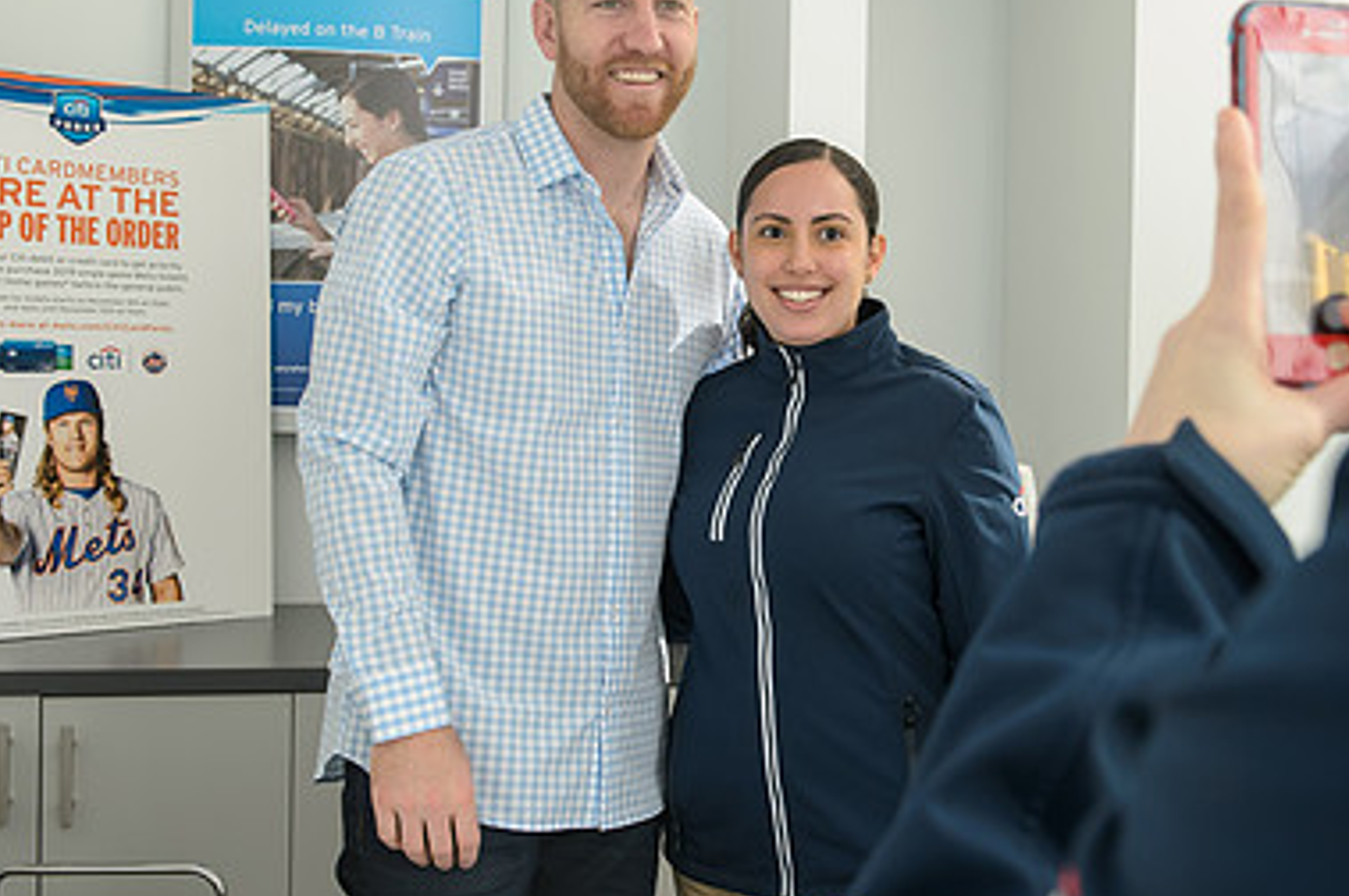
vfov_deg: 27.4
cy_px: 352
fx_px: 1835
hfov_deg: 40.2
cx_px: 790
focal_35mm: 49
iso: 1250
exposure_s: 1/125
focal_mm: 32
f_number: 5.6
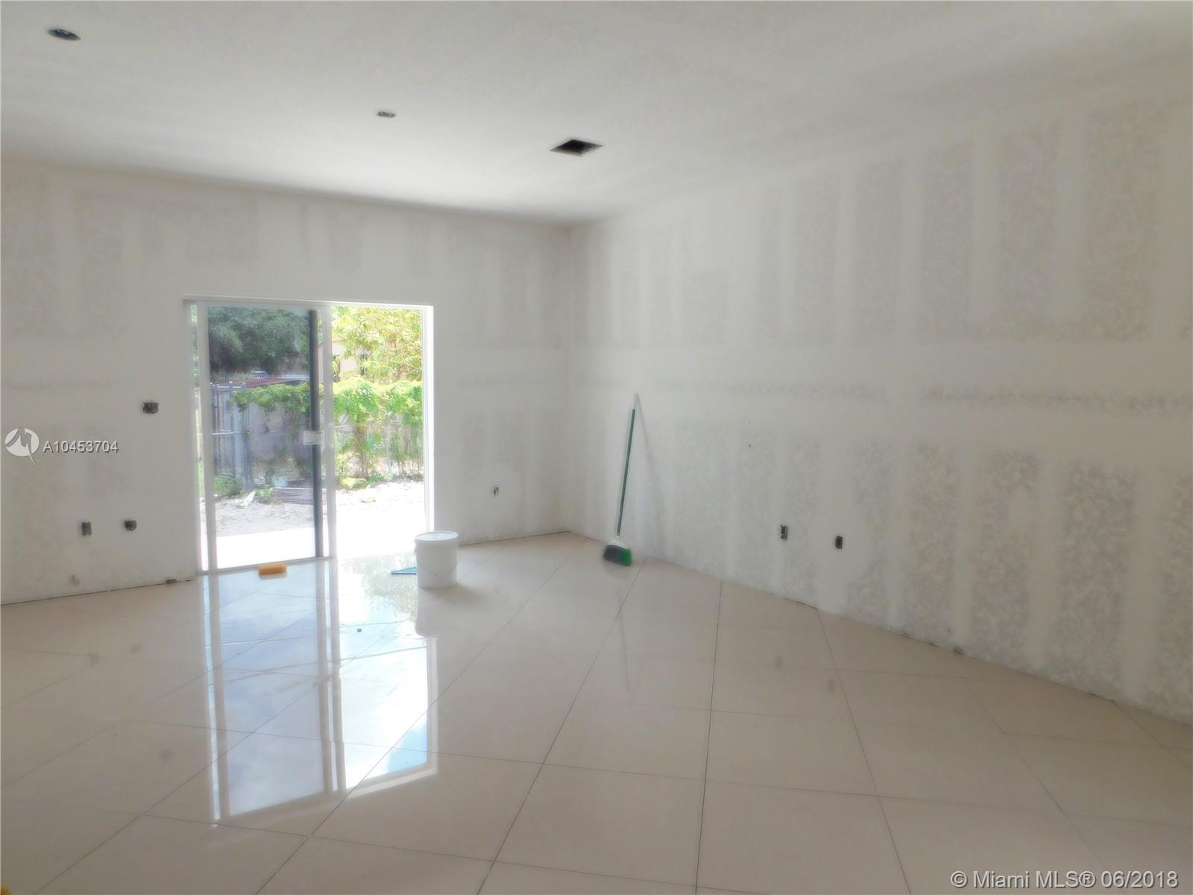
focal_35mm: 23
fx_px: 793
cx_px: 596
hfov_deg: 73.9
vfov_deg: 58.9
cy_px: 448
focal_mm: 4
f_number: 3
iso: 125
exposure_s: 1/250
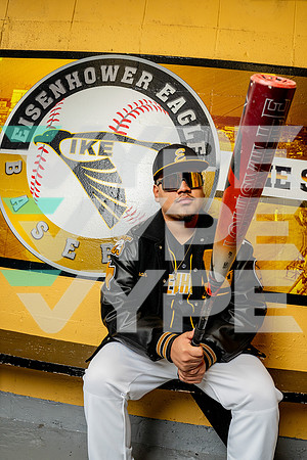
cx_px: 154
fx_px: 307
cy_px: 230
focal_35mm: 24
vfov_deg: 73.7
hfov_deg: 53.1
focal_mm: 24
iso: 400
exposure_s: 1/200
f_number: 8
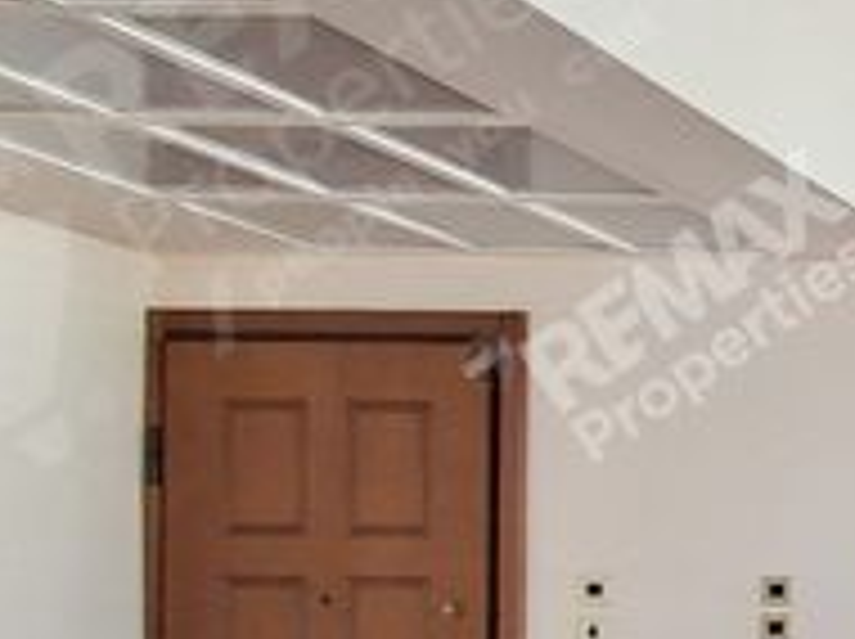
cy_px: 612
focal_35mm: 54
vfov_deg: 25.8
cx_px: 1431
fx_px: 1332
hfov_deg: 23.7
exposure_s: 1/100
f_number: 2.2
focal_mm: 1.64
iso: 80
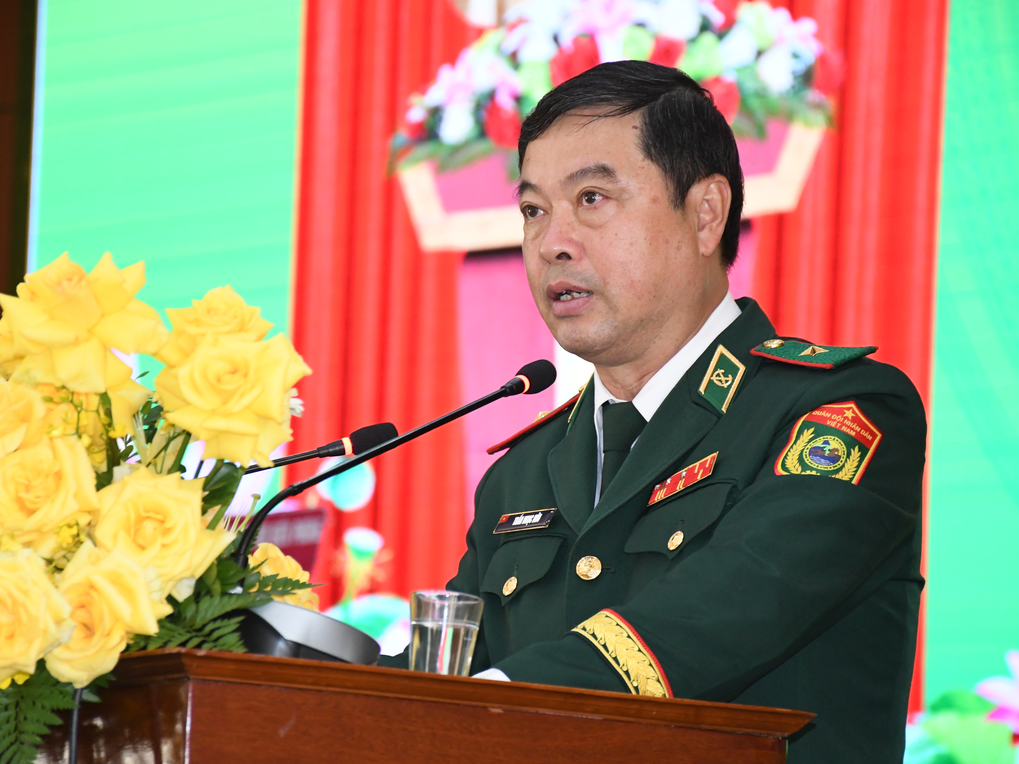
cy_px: 382
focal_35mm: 170
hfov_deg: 11.6
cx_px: 506
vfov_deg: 8.7
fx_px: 5004
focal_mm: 105
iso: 3200
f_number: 5.6
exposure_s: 1/125
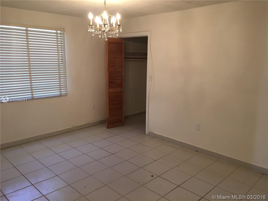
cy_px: 100
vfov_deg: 48.2
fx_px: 225
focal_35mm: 29
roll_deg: -1.6
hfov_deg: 61.7
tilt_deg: -11.3
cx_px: 134
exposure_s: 1/30
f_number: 2.2
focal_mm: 4.15
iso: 64
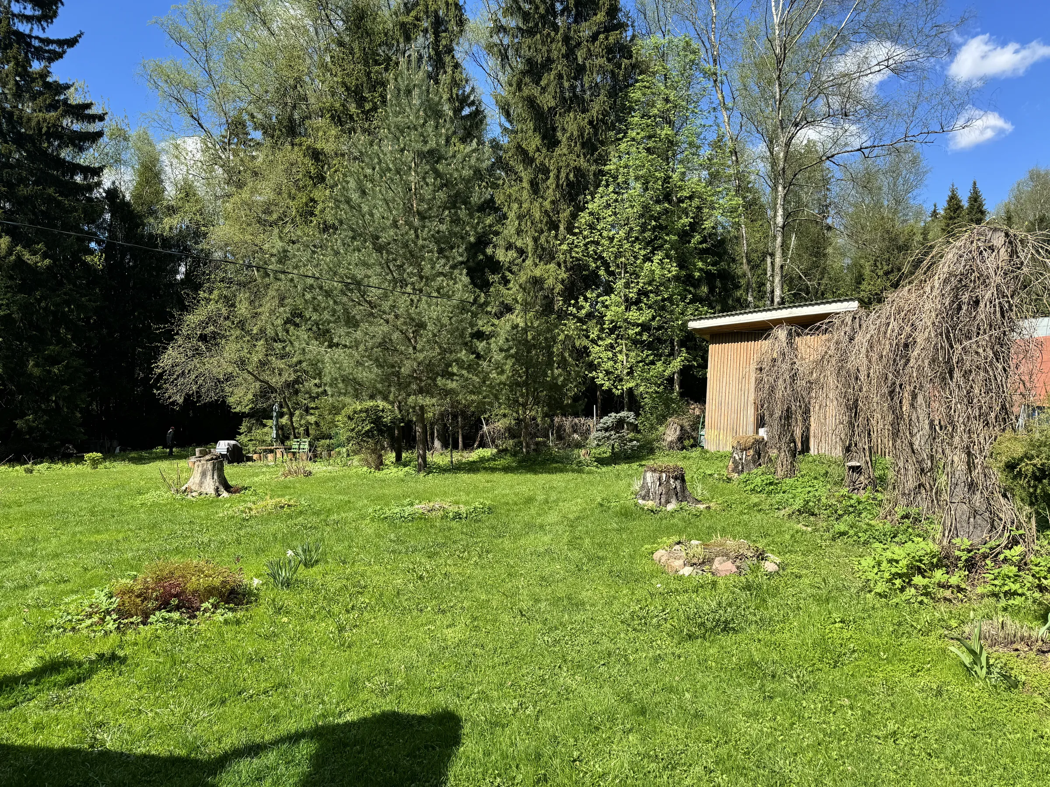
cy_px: 394
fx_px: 728
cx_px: 525
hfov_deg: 71.6
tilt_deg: +1.5
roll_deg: +1.0
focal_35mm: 24
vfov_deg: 56.8
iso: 80
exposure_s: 1/2331
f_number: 1.78
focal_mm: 6.76
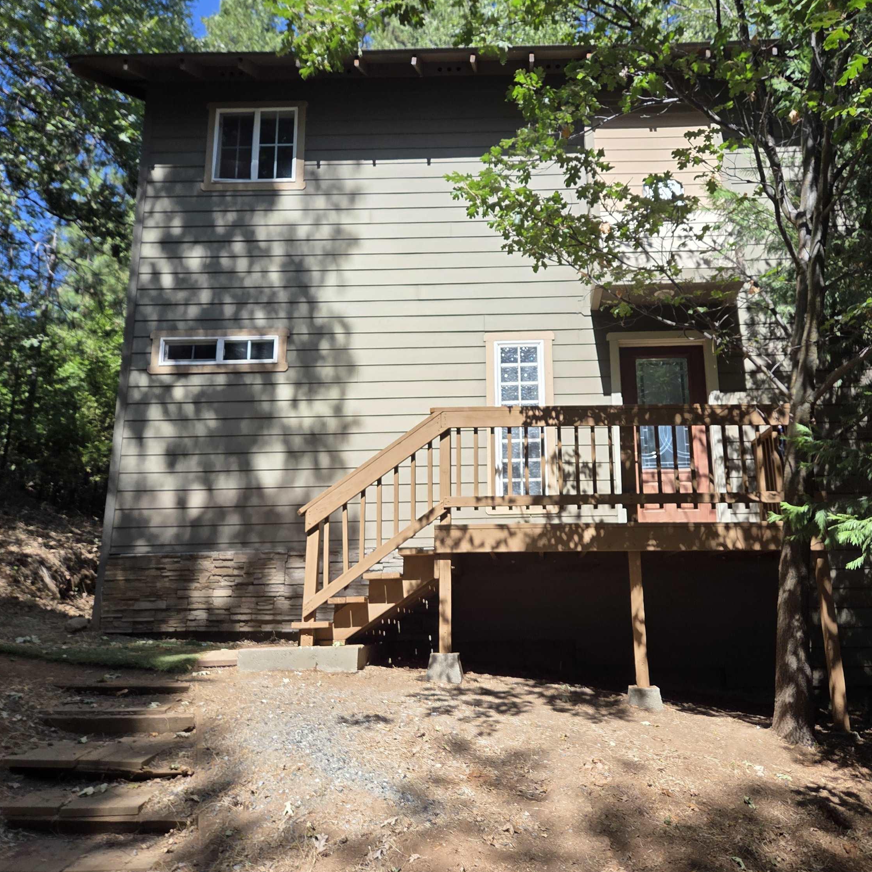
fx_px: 798
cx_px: 510
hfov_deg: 57.0
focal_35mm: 28
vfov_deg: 57.3
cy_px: 427
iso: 80
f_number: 1.8
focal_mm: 5.4
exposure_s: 1/2021
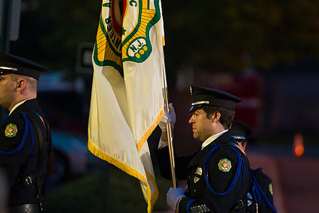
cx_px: 198
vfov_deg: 5.2
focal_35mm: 263
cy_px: 111
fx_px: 2330
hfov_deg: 7.8
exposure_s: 1/100
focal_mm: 200
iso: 3200
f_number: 3.2
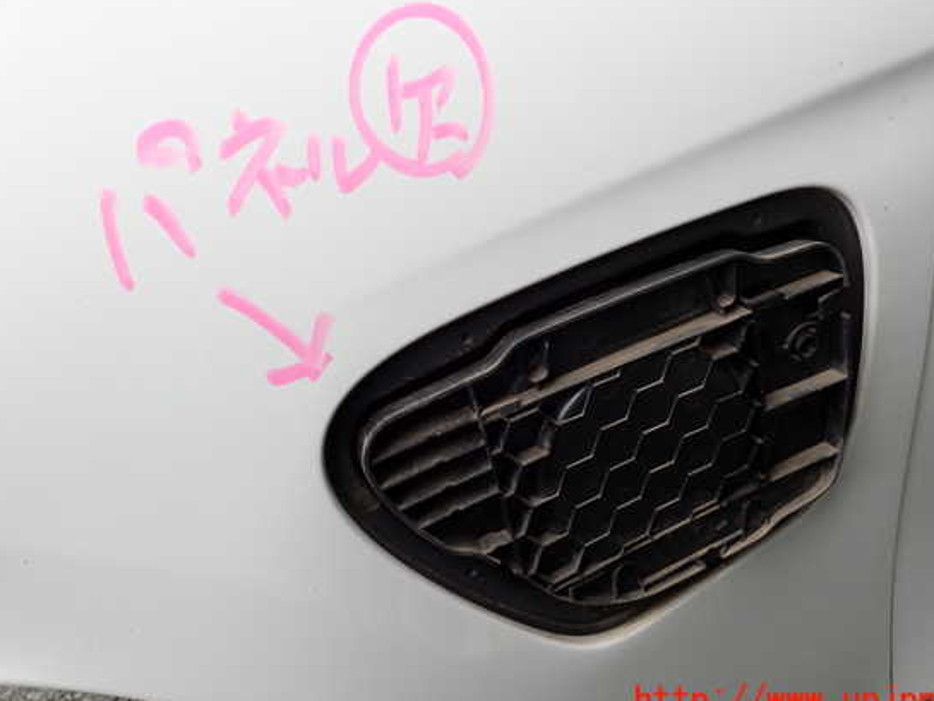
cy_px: 338
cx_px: 507
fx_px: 891
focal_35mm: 33
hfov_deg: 55.3
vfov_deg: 43.0
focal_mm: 5.4
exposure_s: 1/200
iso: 100
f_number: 3.2
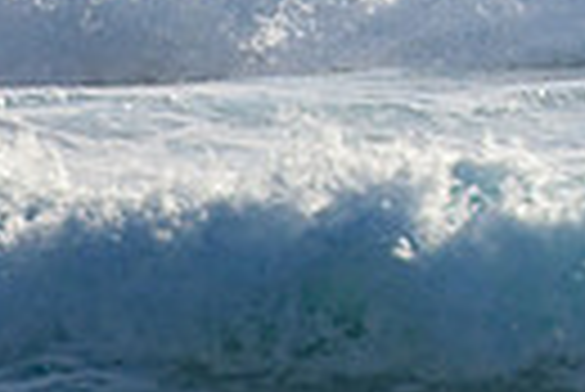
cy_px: -421
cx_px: 1030
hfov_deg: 0.8
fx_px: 42362
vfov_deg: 0.5
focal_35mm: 2604
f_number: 5.6
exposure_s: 1/2000
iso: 280
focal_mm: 390
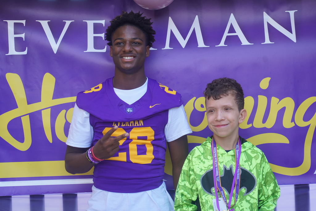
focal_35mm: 105
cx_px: 158
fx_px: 922
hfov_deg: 19.5
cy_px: 106
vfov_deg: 13.0
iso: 200
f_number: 4
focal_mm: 105
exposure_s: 1/160
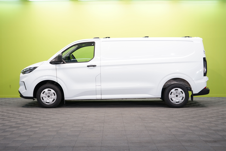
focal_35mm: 51
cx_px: 113
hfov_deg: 38.9
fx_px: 320
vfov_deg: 26.5
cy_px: 76
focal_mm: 51
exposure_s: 1/30
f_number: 4.5
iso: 400
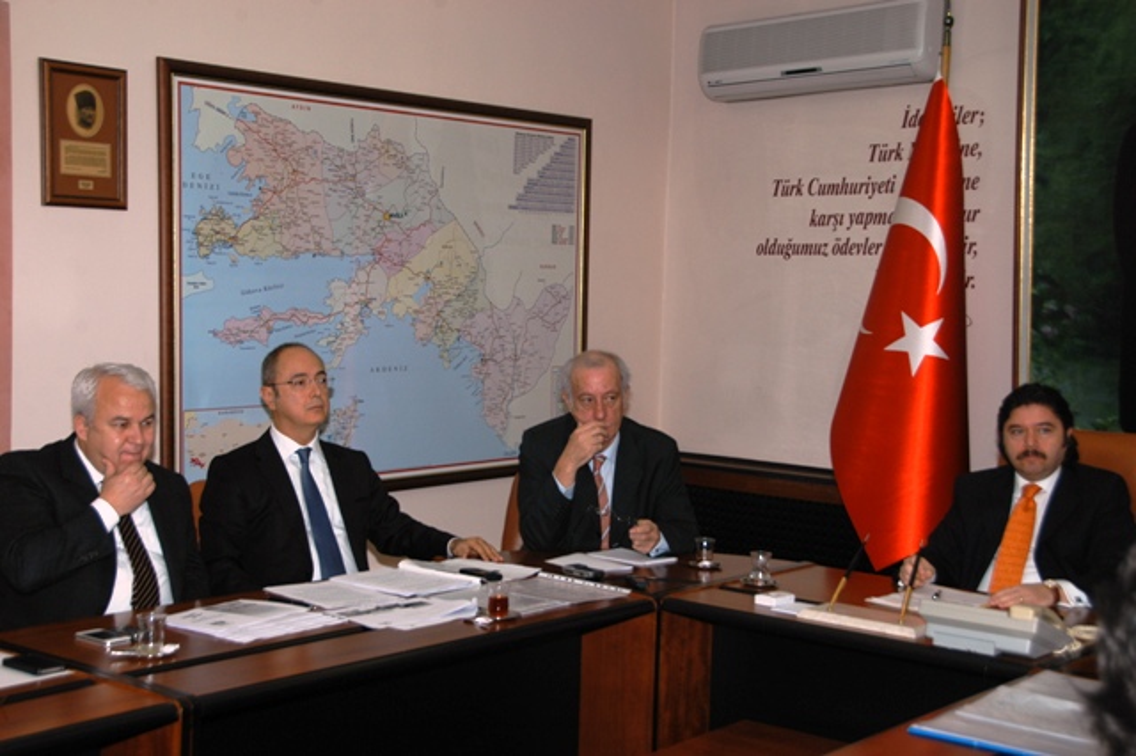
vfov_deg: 28.0
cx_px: 568
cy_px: 378
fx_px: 1514
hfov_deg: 41.1
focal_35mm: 48
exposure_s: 1/60
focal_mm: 32
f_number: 5
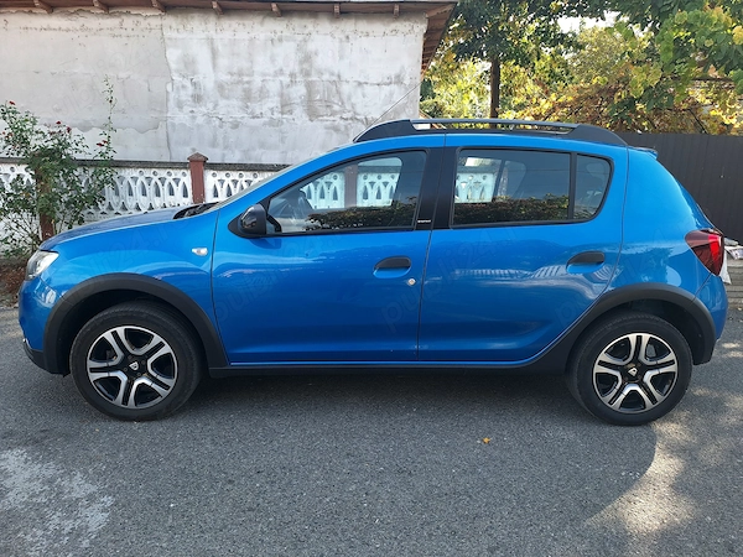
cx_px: 372
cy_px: 278
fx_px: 494
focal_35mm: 23
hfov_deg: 73.9
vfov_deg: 58.9
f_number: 1.8
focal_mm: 5.54
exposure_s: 1/263
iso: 40
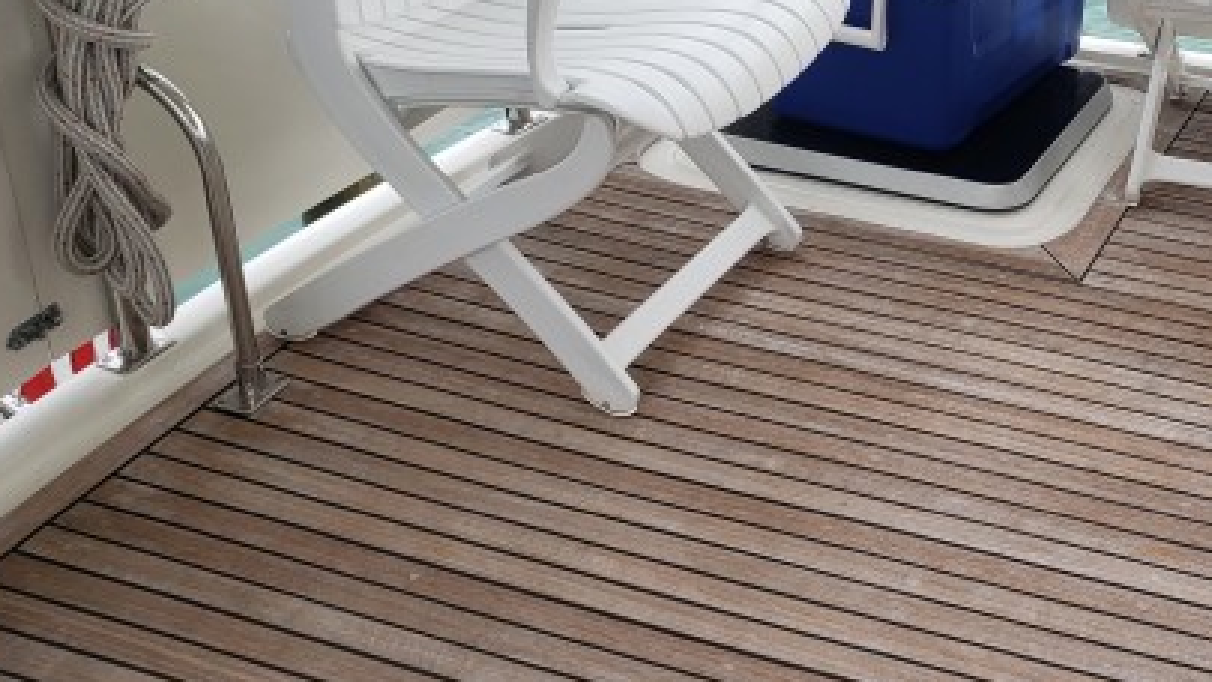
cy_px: 114
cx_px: 1107
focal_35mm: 56
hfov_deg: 34.9
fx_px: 1800
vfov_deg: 21.1
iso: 50
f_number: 2.4
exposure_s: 1/539
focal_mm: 4.3
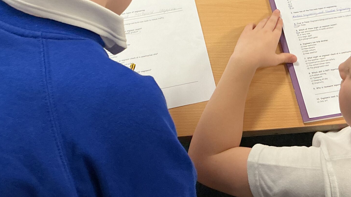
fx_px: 521
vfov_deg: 21.1
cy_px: 32
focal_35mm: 56
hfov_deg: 37.0
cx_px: 216
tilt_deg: -60.1
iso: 100
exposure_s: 1/60
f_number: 1.8
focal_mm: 3
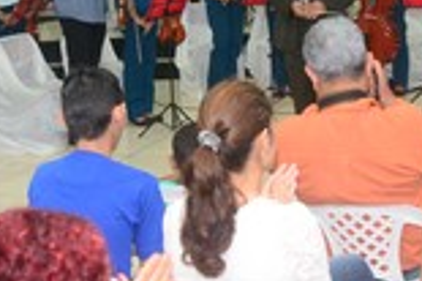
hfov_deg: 22.9
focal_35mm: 87
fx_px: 1019
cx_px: 373
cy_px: -38
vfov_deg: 15.2
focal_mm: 20
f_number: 3.5
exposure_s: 1/80
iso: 1600
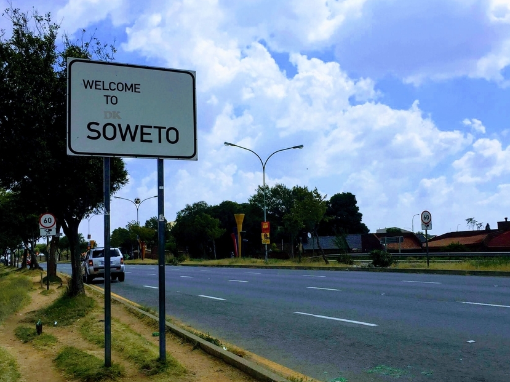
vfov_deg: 34.3
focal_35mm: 42
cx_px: 267
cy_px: 195
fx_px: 619
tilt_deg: +6.2
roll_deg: -0.2
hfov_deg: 44.8
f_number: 2.2
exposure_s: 1/3300
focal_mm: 4.15
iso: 32
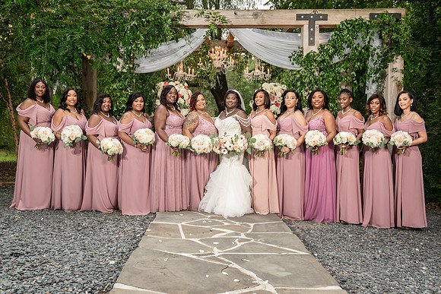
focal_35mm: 36
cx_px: 214
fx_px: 438
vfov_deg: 37.1
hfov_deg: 53.4
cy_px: 144
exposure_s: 1/200
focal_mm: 33
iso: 640
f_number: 4
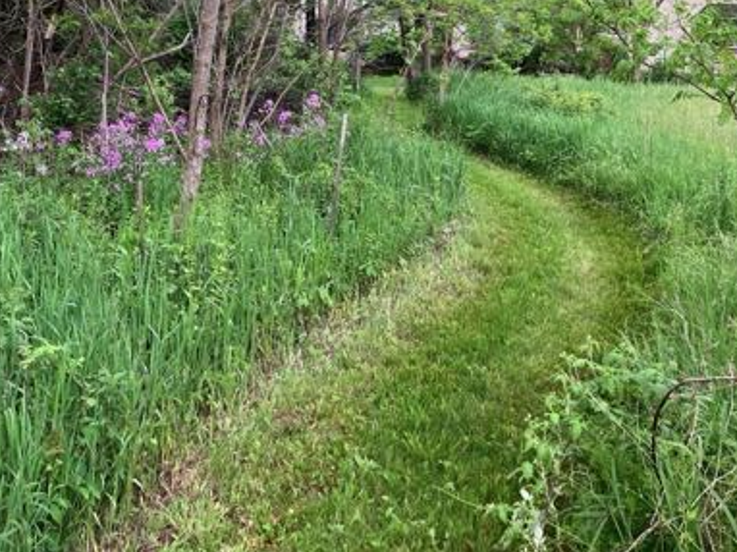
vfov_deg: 32.1
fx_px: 936
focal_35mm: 44
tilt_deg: -4.1
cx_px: 264
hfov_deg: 42.6
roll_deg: -0.8
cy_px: 124
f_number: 1.8
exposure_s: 1/121
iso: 64
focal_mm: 3.99
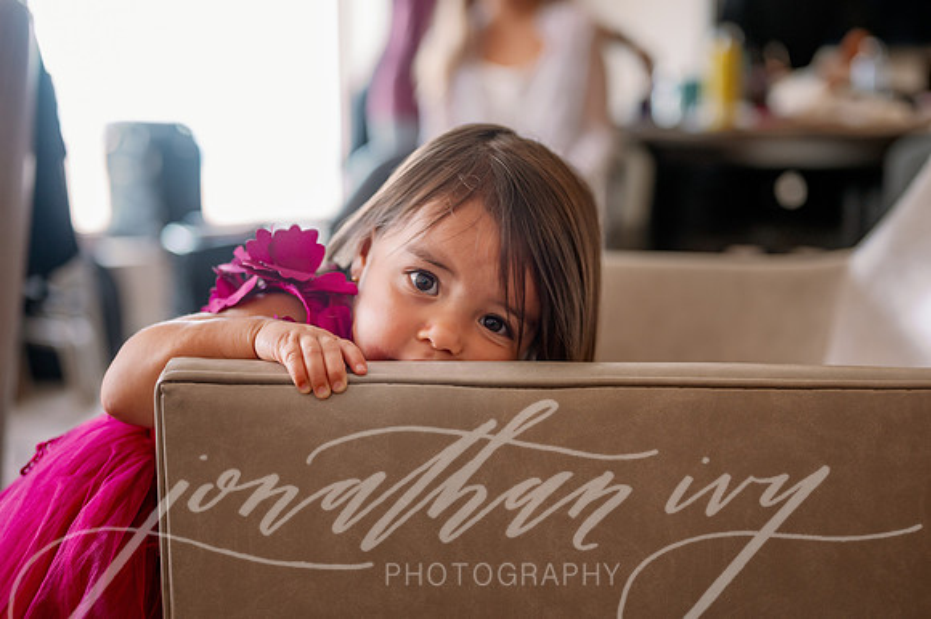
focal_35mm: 50
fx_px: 1292
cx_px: 466
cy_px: 310
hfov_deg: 39.6
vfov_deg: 27.0
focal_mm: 50
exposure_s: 1/320
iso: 800
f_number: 2.2
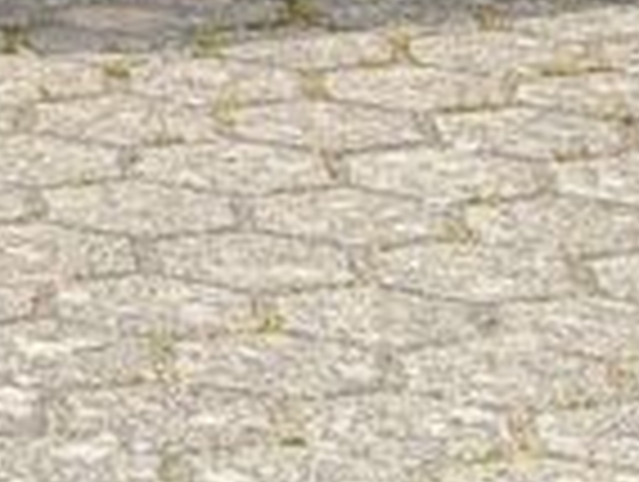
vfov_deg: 4.2
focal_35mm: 346
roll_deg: +0.8
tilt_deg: -3.9
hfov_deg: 5.3
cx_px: -1534
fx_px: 6398
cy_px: -1005
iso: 80
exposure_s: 1/2342
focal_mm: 6.76
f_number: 1.78
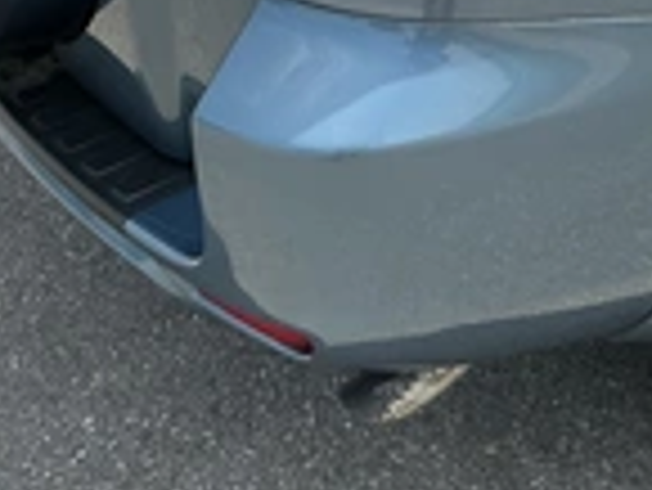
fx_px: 1452
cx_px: 441
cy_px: -153
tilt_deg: -23.9
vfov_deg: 17.9
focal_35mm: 77
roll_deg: +3.2
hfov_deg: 25.2
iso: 25
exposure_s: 1/898
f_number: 1.8
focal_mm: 3
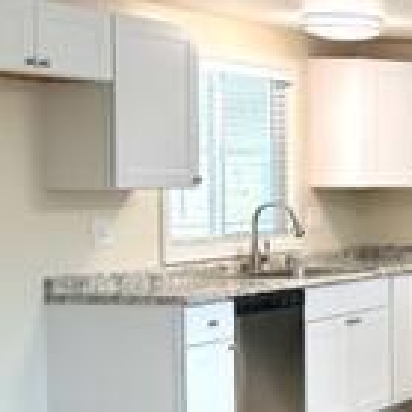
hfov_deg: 14.4
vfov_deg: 17.7
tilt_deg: -2.2
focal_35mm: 98
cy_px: 234
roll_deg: -0.9
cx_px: 854
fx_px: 1320
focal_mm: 6.86
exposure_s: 1/137
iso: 125
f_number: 1.78
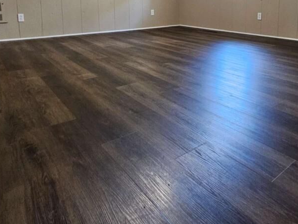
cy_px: 37
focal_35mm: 26
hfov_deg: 66.6
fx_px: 224
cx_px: 180
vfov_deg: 49.2
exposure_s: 1/30
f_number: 2.2
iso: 400
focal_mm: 2.2
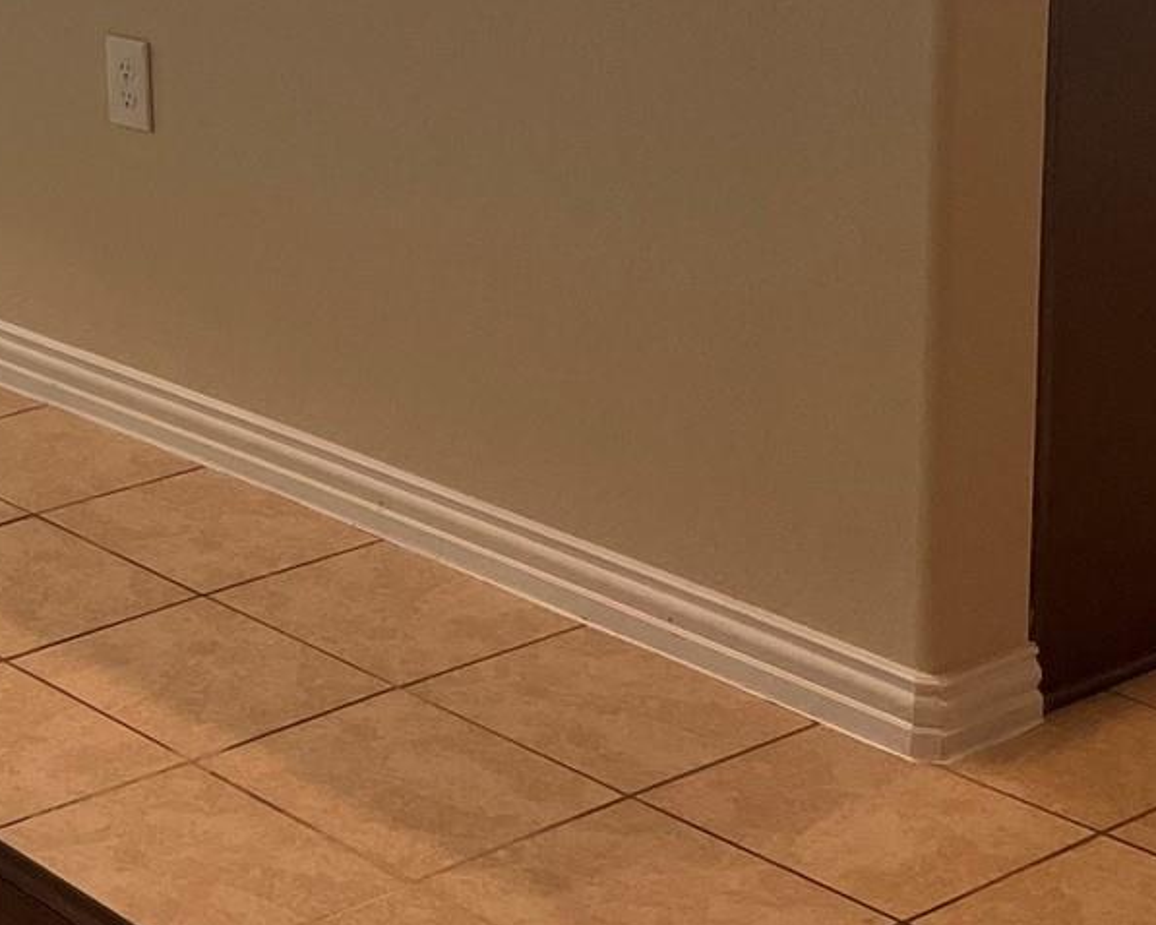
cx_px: -618
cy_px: -236
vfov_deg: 16.8
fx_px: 2978
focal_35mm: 87
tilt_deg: -7.8
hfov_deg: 19.1
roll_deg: +2.4
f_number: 1.6
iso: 100
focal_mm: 5.1
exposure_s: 1/120
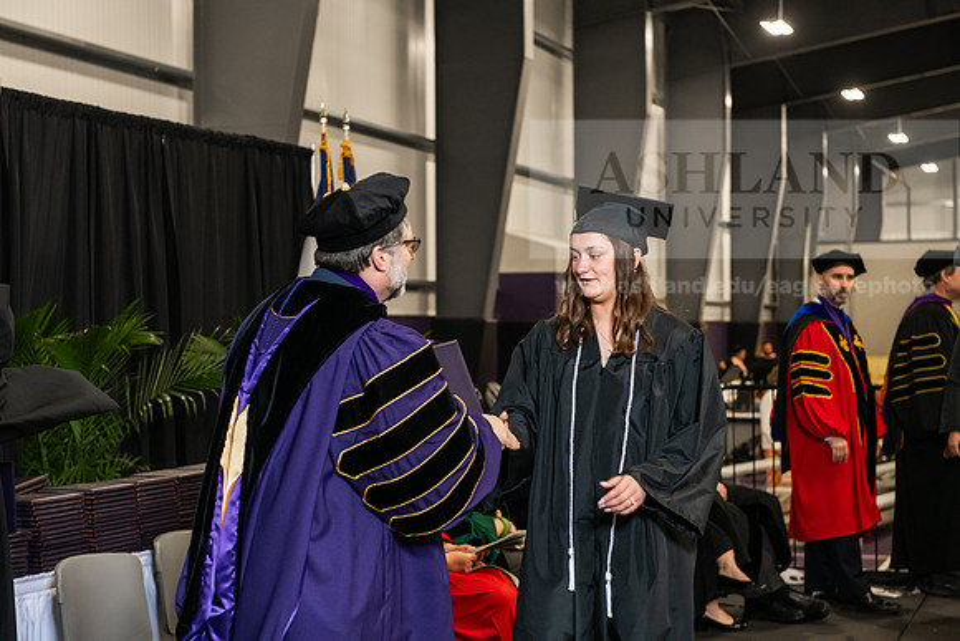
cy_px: 320
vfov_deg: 19.5
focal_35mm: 70
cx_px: 480
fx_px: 1867
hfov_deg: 28.8
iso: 2500
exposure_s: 1/200
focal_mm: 70
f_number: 5
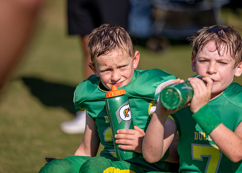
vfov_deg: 7.5
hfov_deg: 10.4
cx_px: 125
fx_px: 1326
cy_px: 82
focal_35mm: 193
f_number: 2.8
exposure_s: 1/6400
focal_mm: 170
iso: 250
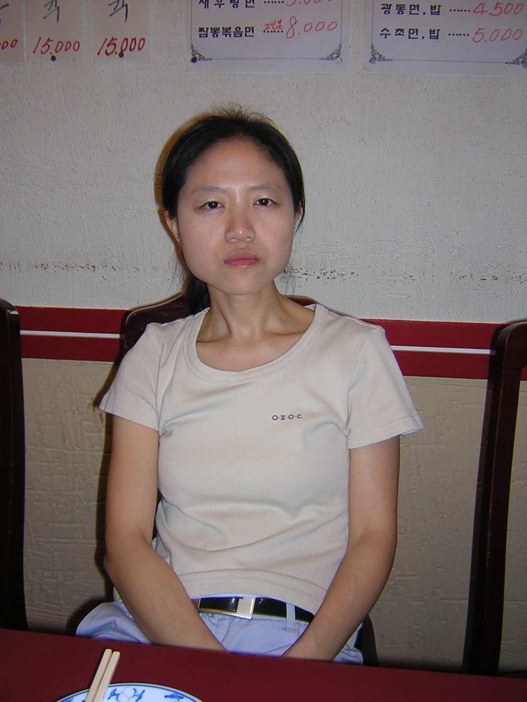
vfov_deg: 51.4
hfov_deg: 39.7
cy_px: 351
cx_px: 264
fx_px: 731
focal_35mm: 36
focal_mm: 4.7
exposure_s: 1/60.1
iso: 100
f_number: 2.6
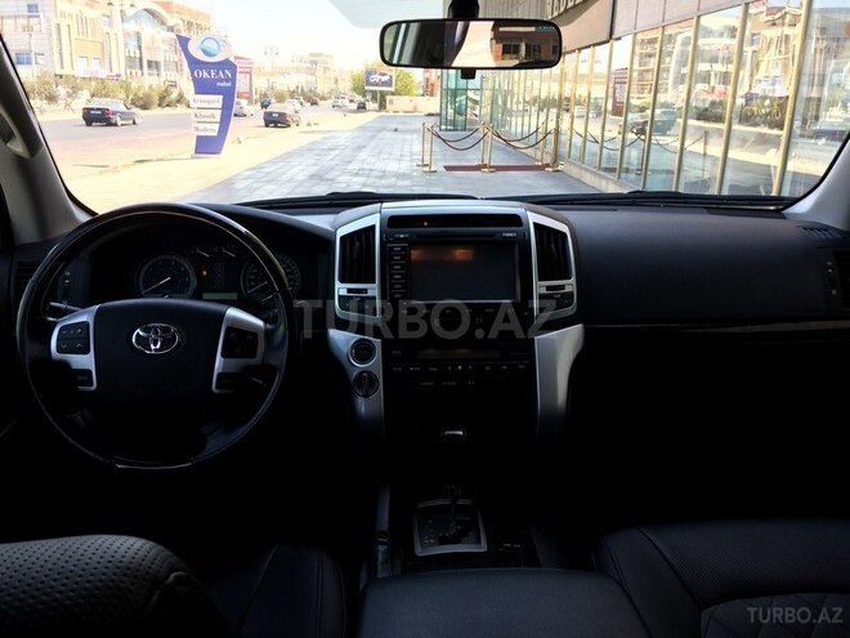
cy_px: 319
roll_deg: -2.4
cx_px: 425
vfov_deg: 48.2
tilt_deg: -16.4
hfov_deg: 61.7
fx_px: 712
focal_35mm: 29
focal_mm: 4.15
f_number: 2.2
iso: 32
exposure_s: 1/255
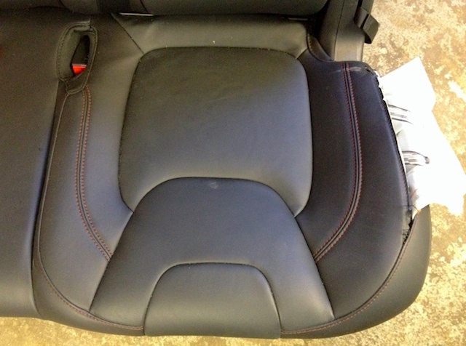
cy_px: 173
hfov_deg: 52.8
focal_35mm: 35
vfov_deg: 40.5
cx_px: 233
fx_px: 470
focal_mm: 4.28
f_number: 2.4
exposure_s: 1/15
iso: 640
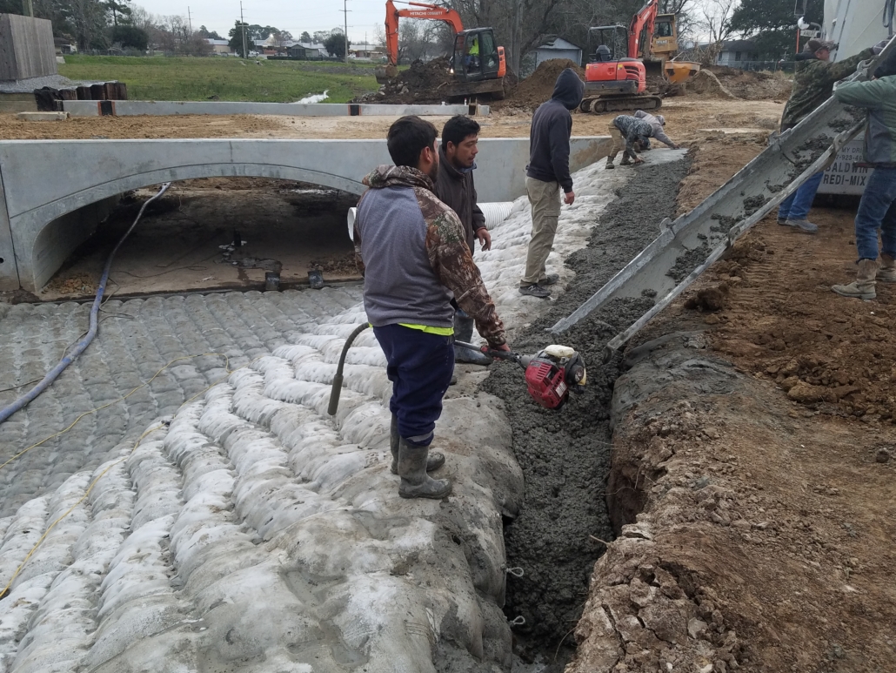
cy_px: 336
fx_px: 673
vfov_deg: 53.1
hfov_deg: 67.3
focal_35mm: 26
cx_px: 448
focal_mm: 4.2
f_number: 1.7
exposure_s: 1/120
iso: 100
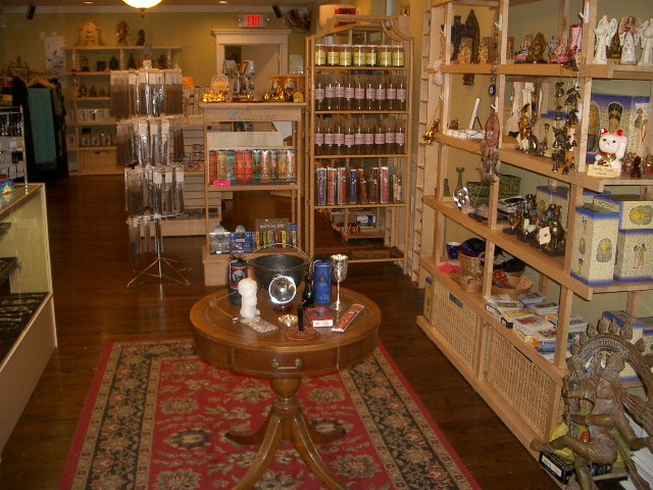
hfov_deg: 52.6
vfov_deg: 40.7
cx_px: 326
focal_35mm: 35
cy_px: 245
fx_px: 660
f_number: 2.6
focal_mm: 5.8
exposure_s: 1/40
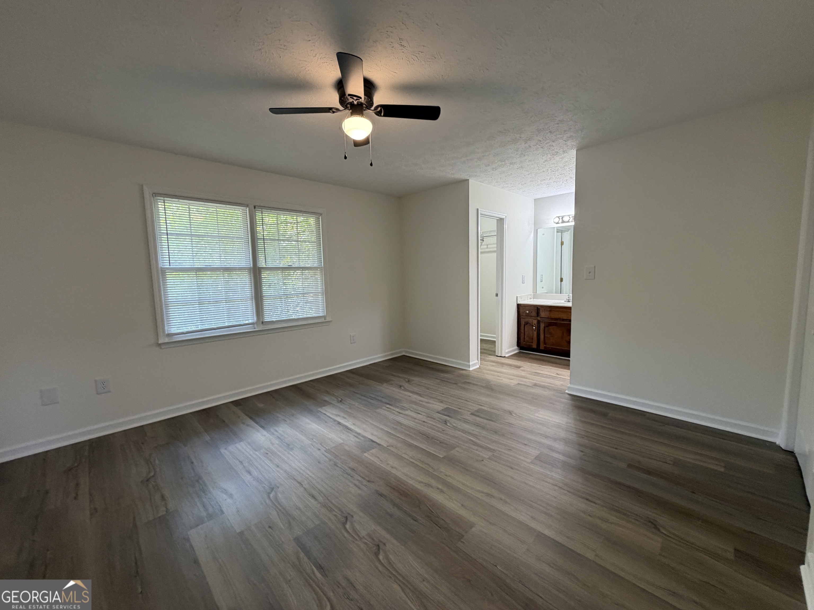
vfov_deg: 85.7
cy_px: 305
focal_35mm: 14
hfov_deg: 102.1
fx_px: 329
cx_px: 407
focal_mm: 2.22
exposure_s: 1/60
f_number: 2.2
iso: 200
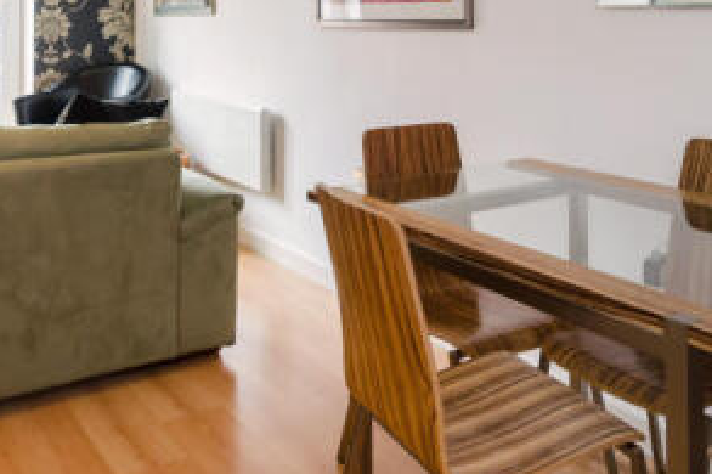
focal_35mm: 39
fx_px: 762
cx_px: 323
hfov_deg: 50.0
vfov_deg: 31.9
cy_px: 0
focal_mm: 11.5
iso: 400
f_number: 7.1
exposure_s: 1/8
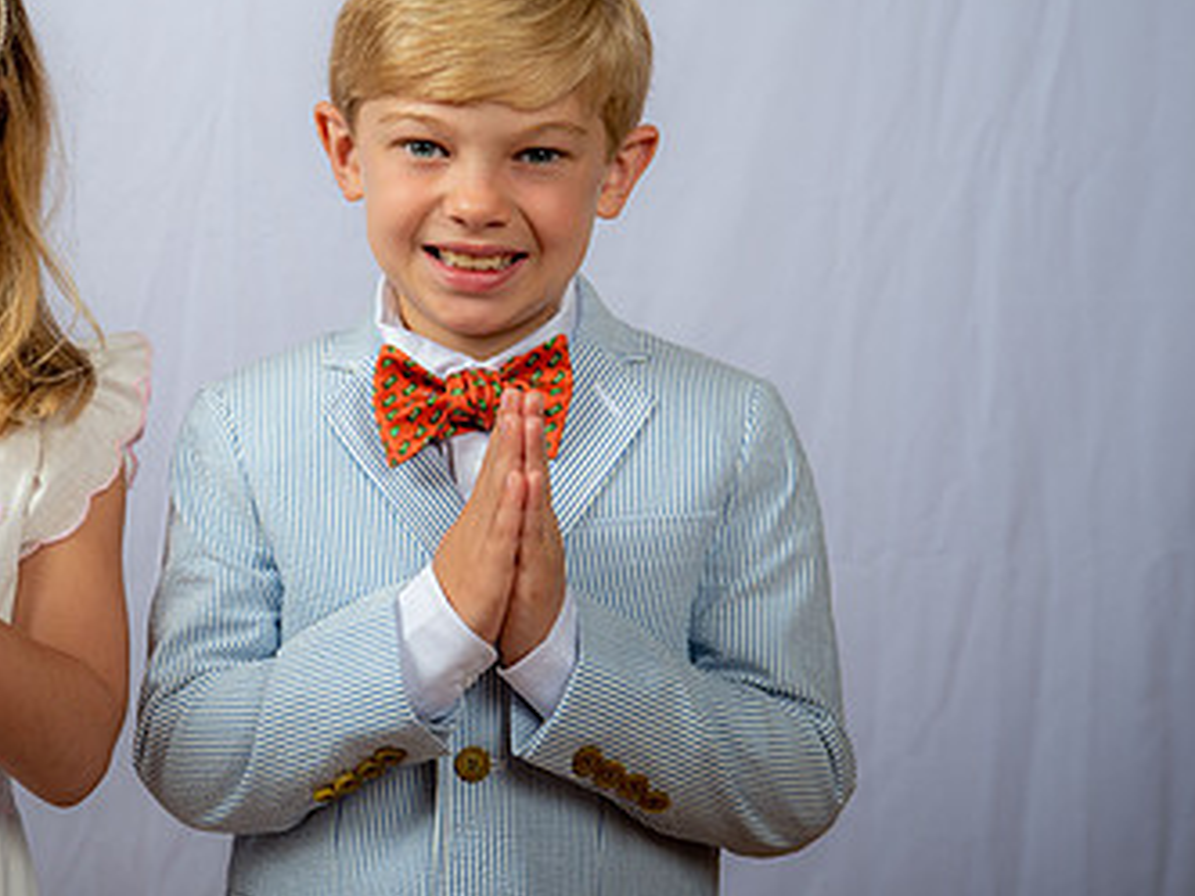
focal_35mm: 104
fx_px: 3590
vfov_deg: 14.2
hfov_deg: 18.6
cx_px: 173
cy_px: 385
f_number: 6.3
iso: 250
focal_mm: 62
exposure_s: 1/200
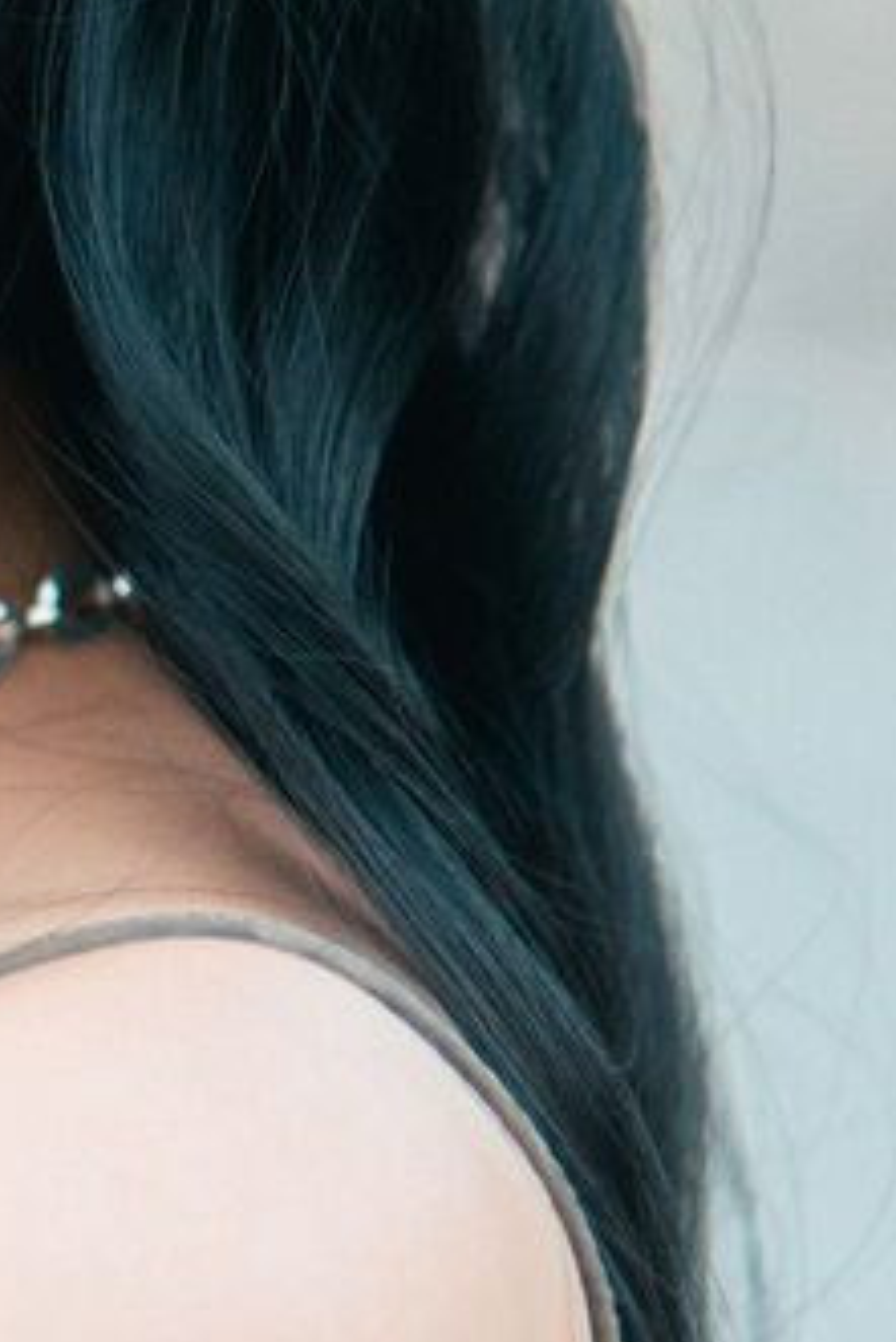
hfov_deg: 2.9
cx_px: -1378
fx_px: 17229
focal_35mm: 462
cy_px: 969
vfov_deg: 4.5
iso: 800
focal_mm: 85
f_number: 1.8
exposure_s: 1/400
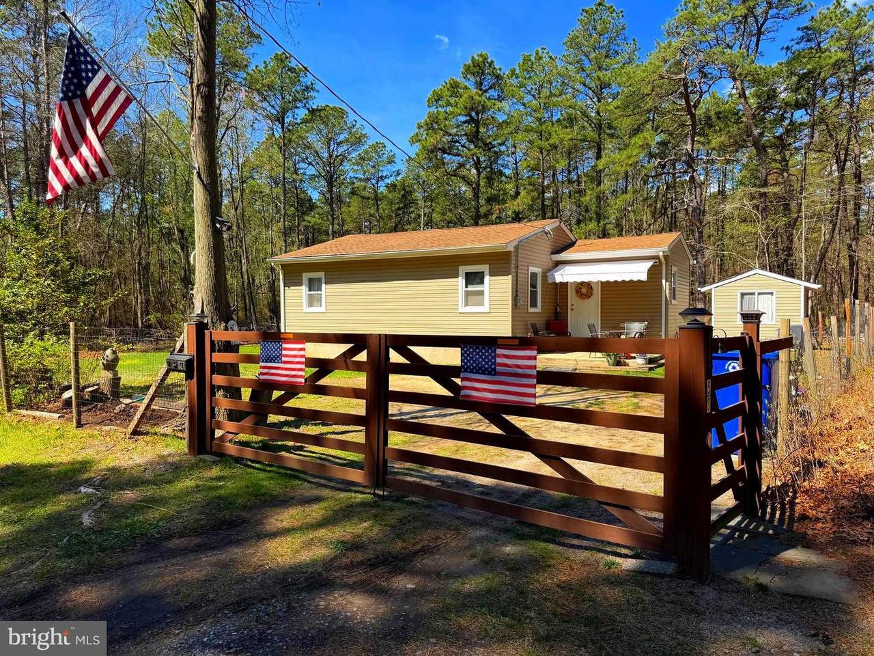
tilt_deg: -0.6
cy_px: 328
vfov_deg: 56.8
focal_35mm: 24
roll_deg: +0.5
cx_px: 437
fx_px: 606
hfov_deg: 71.6
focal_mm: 6.76
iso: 80
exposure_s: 1/2703
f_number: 1.78
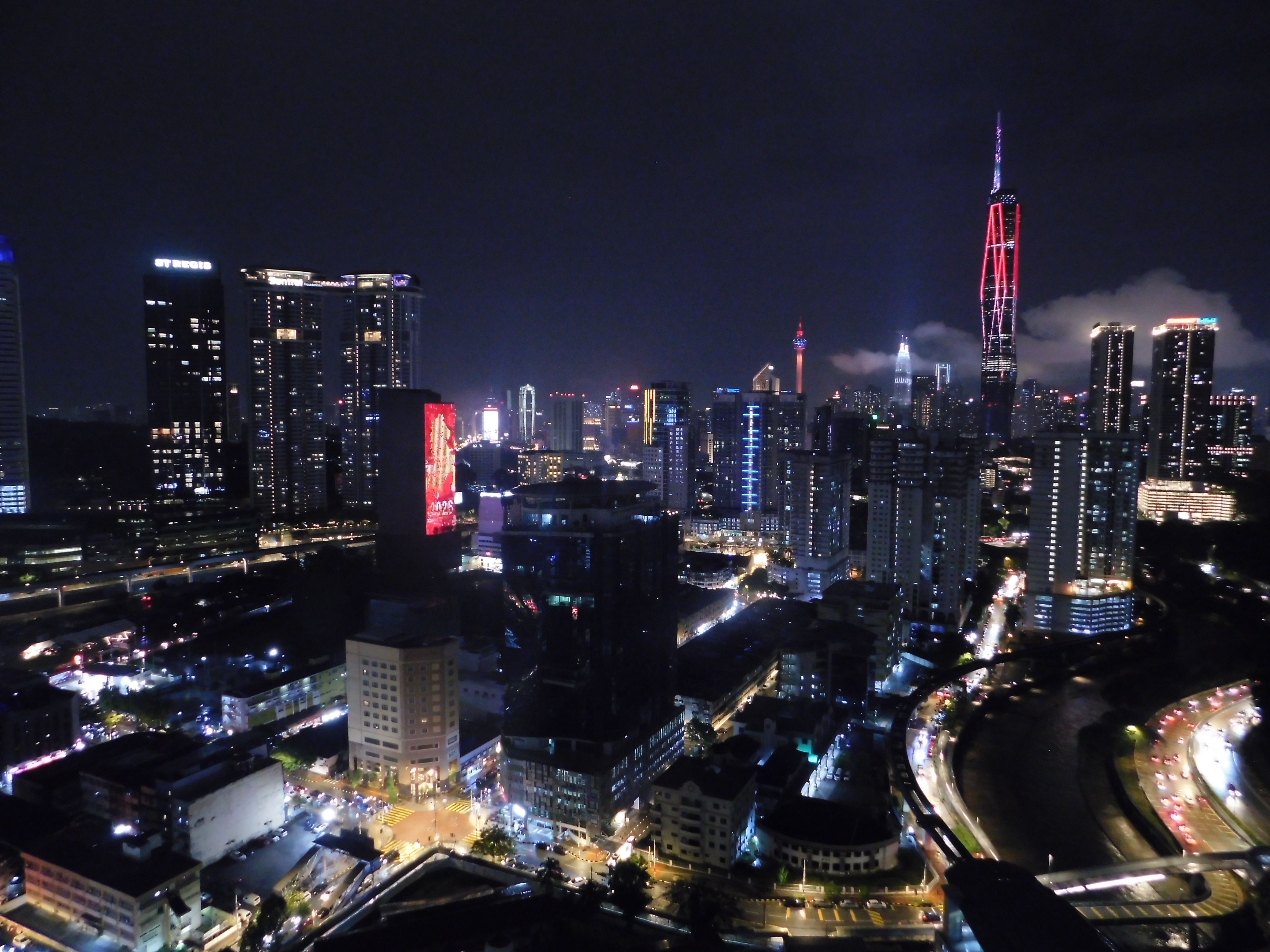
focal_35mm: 23
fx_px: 844
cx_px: 635
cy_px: 476
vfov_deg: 58.9
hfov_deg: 73.9
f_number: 3
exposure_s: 1/15
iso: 1600
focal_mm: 4
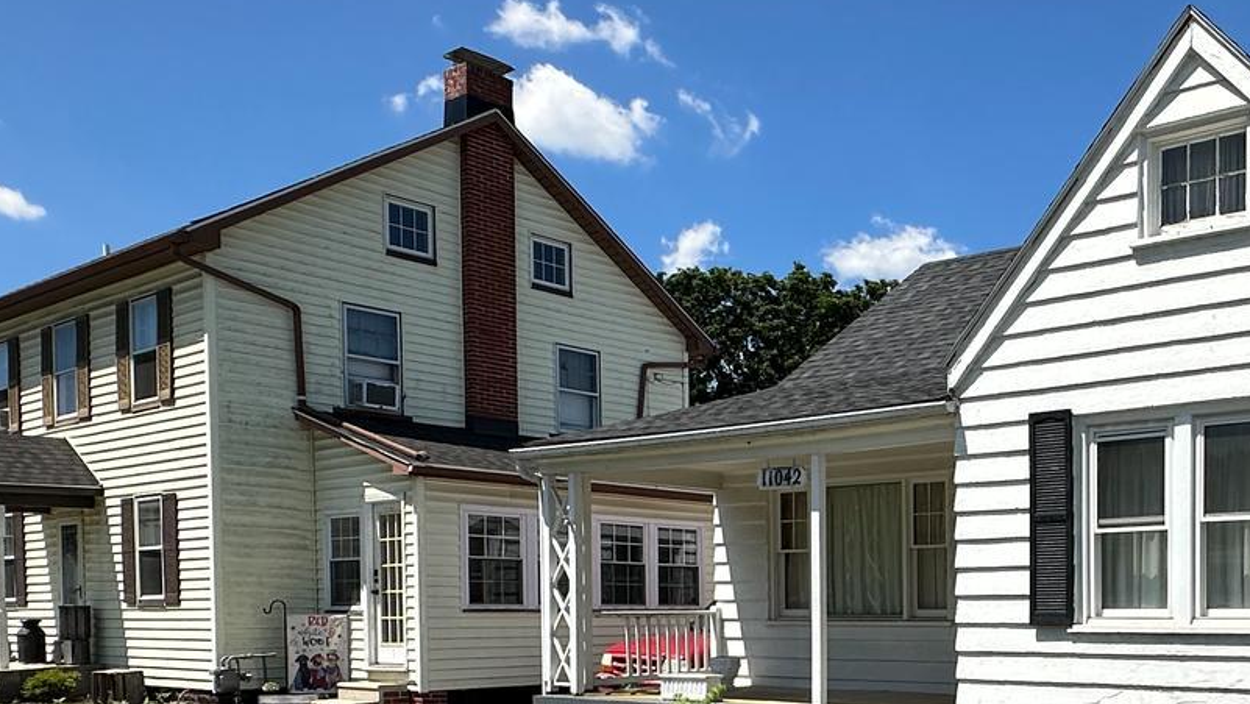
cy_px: 654
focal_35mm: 39
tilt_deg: -1.1
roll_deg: +1.8
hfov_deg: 48.0
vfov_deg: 29.0
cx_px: 1042
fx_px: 1293
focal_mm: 2.22
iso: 50
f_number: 2.2
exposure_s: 1/2564
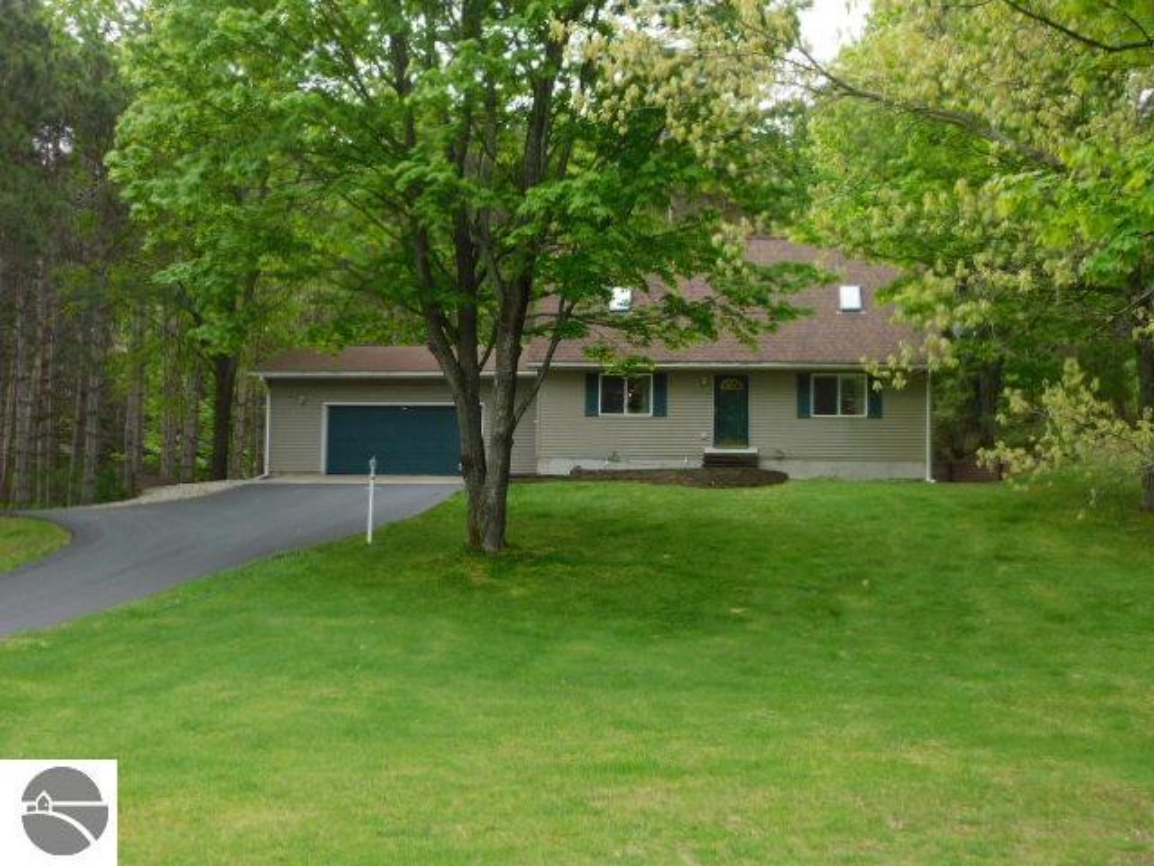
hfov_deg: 46.8
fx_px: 1333
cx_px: 577
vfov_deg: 36.0
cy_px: 433
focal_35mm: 40
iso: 125
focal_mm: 7.1
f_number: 3.6
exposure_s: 1/320
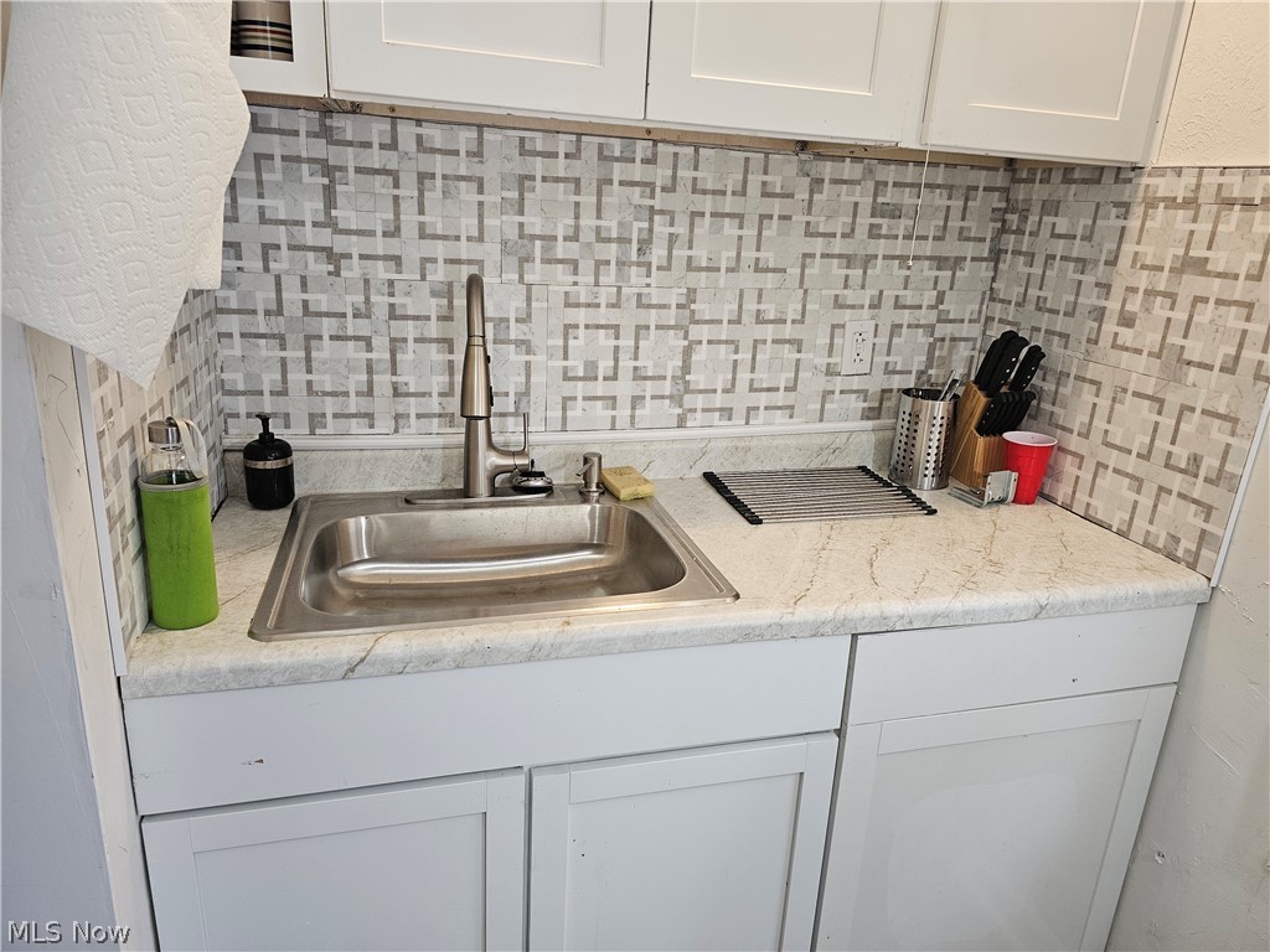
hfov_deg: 73.9
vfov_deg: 58.9
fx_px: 844
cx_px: 635
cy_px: 476
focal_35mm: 23
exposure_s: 1/120
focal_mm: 6.3
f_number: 1.7
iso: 250
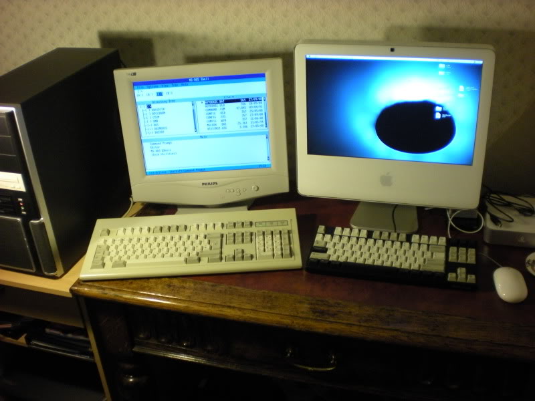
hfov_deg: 49.0
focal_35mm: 38
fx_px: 587
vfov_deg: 37.7
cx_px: 268
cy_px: 200
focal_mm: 6.3
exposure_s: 1/27
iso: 400
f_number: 3.1
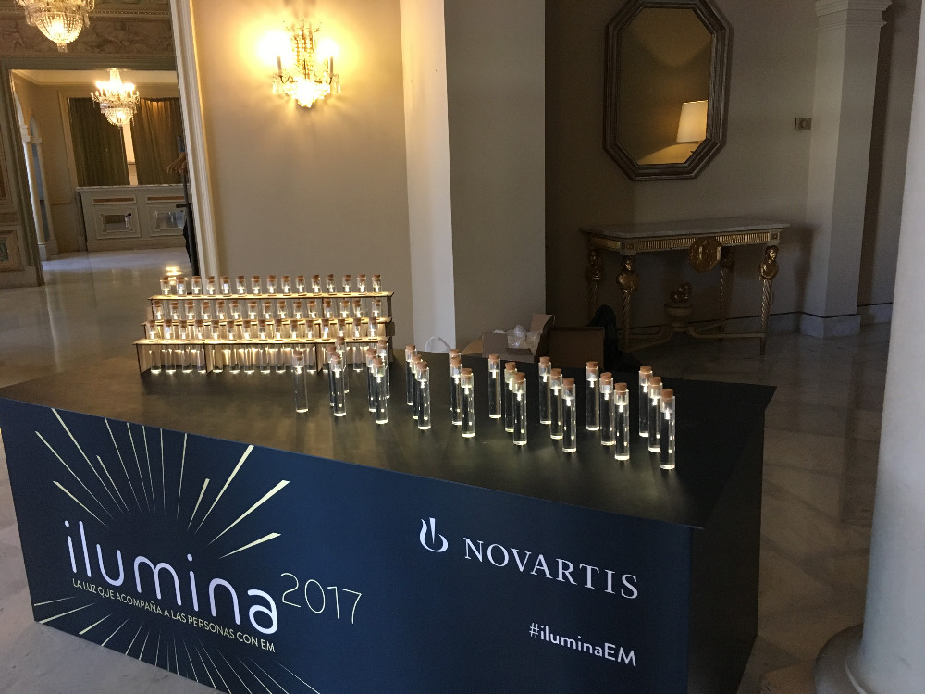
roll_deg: +1.1
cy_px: 347
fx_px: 775
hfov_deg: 61.7
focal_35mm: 29
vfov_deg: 48.2
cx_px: 462
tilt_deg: -12.3
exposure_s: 1/33
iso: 200
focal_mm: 4.15
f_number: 2.2
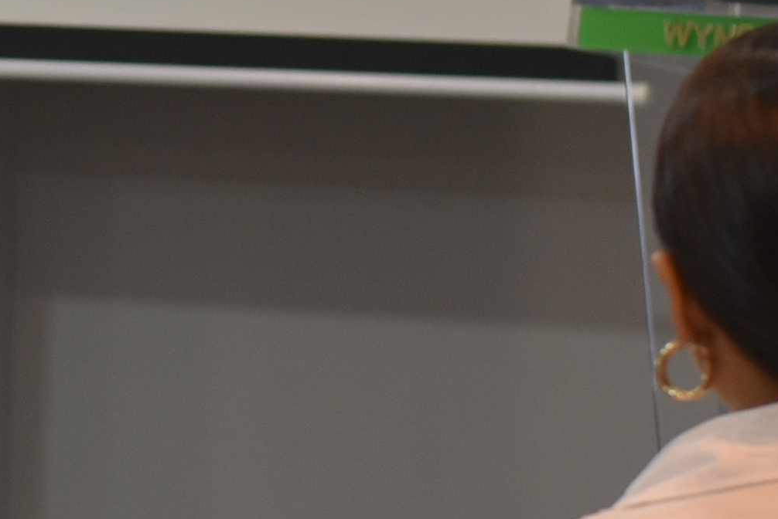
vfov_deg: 4.6
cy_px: 230
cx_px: -623
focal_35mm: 299
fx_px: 6465
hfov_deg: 6.7
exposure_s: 1/125
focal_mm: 50
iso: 800
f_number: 3.2
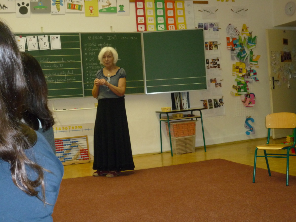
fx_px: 428
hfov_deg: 38.2
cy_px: 111
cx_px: 148
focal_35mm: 50
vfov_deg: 29.1
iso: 400
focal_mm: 8.8
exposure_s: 1/40
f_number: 4.3
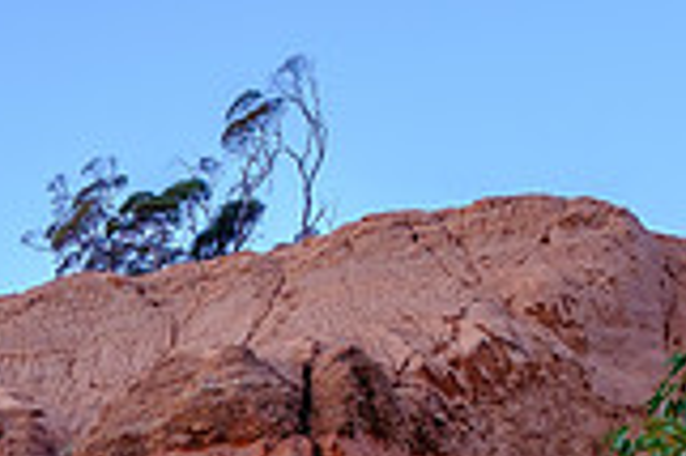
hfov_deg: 27.7
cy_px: 650
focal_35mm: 54
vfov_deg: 21.6
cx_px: -294
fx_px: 1028
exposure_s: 1/30
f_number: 5.6
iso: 500
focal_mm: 10
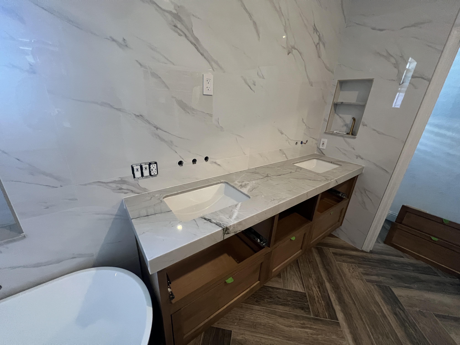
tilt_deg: -20.3
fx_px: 173
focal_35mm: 13
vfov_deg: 89.9
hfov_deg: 106.2
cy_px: 172
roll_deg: -3.0
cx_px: 230
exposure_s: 1/60
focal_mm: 1.57
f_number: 1.8
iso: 400
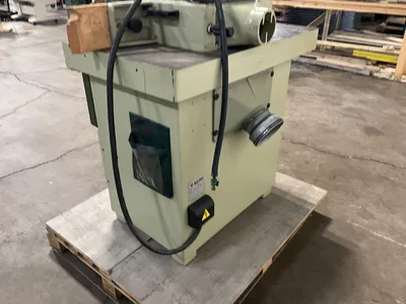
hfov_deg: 61.7
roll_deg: -1.5
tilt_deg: -30.0
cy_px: 152
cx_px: 203
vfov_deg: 48.2
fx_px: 340
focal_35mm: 29
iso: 320
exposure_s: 1/31
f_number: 1.8
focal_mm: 3
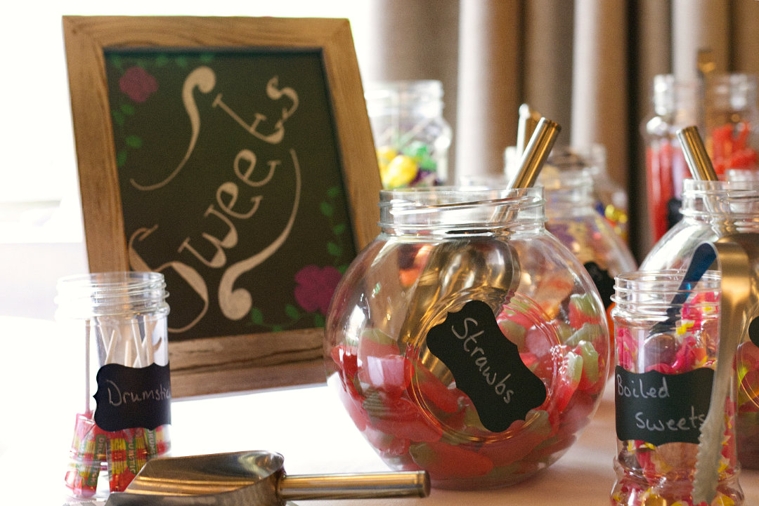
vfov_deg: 25.8
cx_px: 380
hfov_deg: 37.8
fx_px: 1107
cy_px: 253
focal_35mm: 52
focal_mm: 35
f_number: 3.2
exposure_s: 1/80
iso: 6400
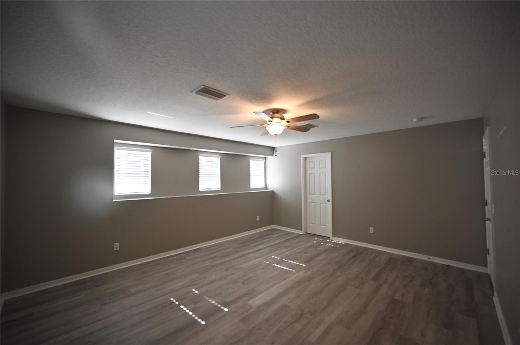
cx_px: 260
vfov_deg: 81.1
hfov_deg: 104.3
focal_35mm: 14
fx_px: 202
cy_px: 172
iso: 900
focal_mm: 14
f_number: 4
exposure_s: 1/125
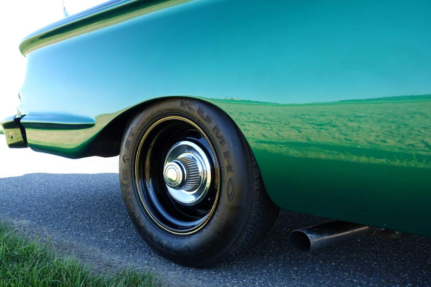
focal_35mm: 30
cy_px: 144
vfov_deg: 43.6
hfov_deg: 61.9
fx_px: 359
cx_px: 216
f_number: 4
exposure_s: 1/100
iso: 125
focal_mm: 10.89
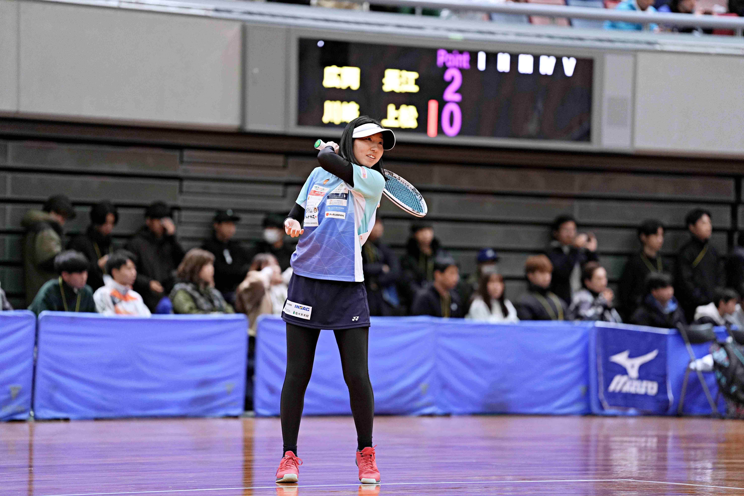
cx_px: 372
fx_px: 3885
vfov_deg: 7.3
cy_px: 248
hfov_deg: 10.9
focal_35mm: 188
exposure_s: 1/400
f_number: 2.8
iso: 1600
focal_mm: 188
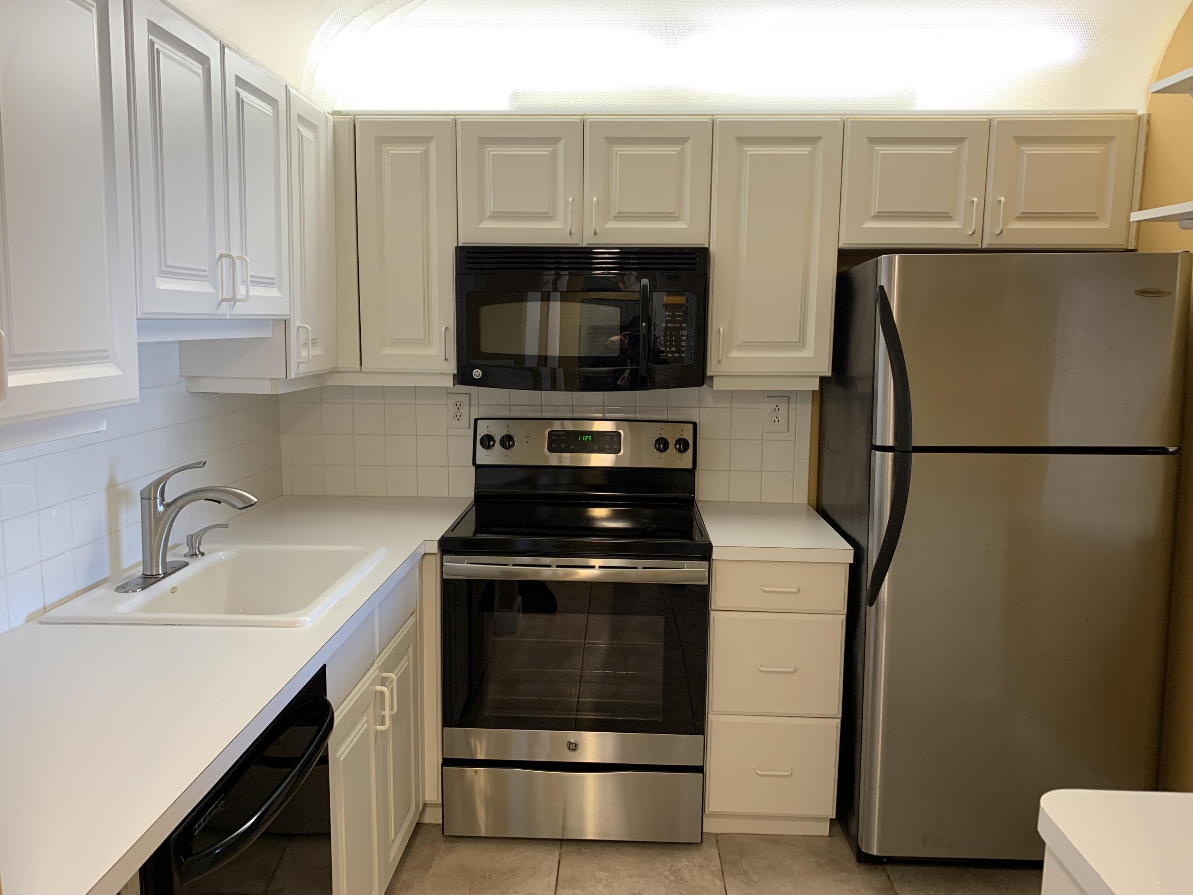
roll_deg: +0.2
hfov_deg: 67.3
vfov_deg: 53.1
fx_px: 896
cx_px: 596
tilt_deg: -8.3
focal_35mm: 26
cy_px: 448
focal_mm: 4.25
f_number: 1.8
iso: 100
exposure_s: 1/60
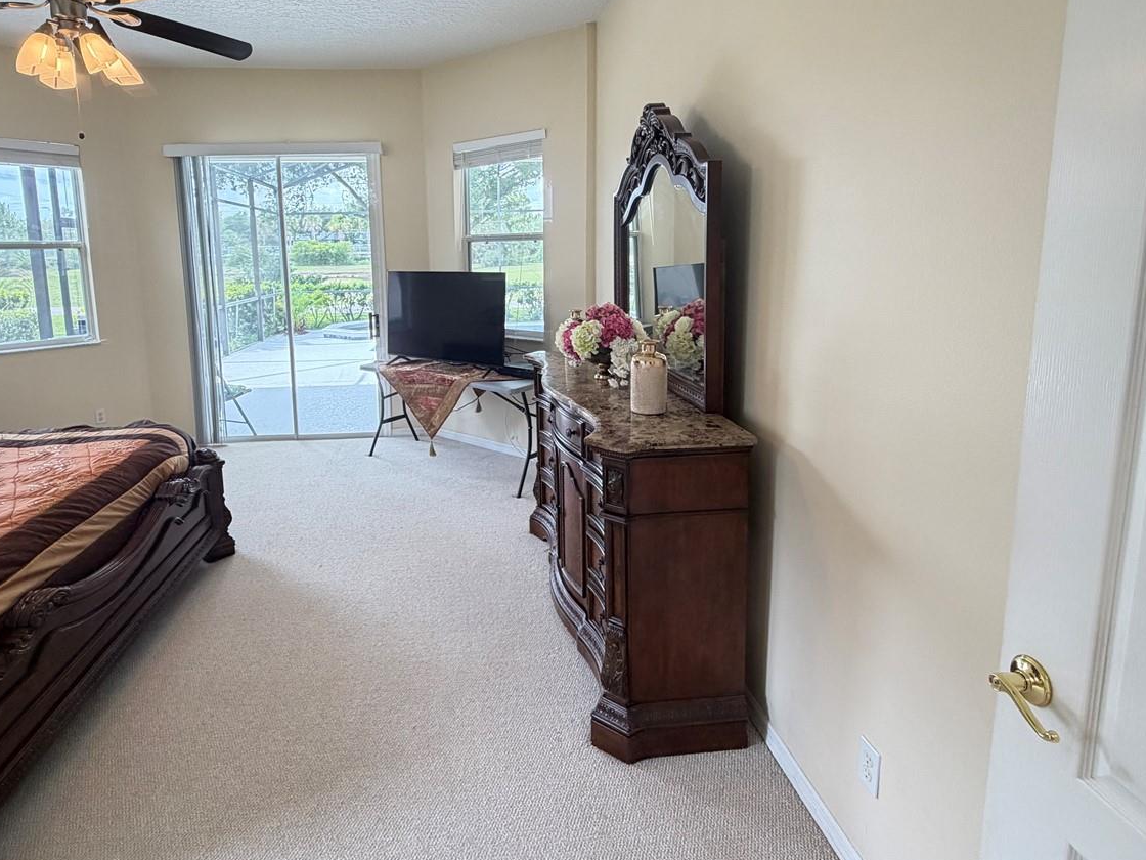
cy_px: 343
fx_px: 662
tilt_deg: -8.1
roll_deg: +1.2
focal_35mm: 20
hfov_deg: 81.5
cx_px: 511
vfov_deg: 65.3
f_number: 2.2
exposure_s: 1/60
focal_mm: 2.22
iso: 160
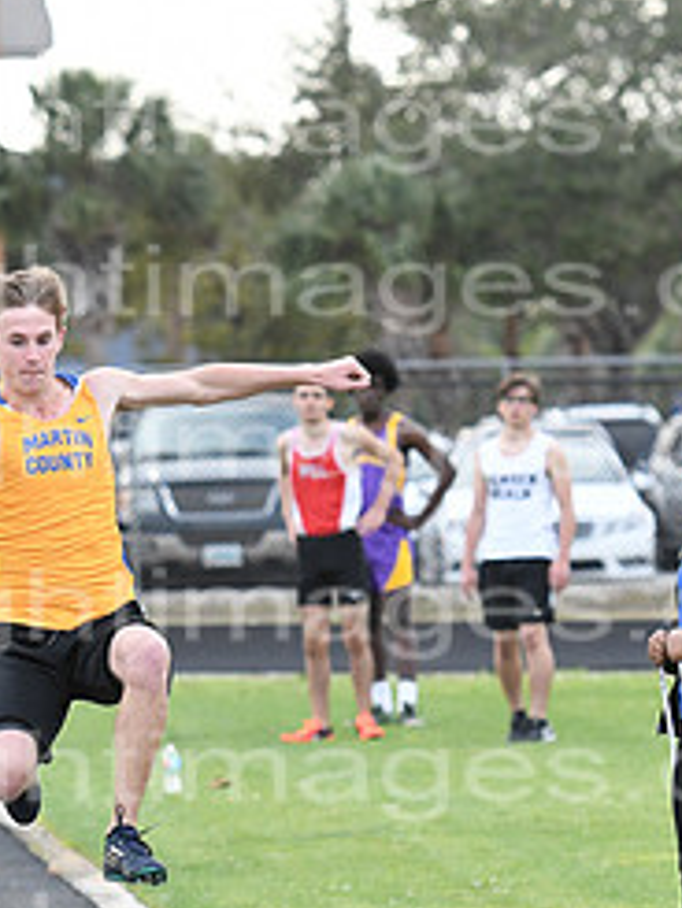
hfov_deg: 3.6
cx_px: 93
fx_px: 10735
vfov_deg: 4.8
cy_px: 695
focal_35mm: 409
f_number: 4
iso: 1600
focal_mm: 120
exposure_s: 1/2000
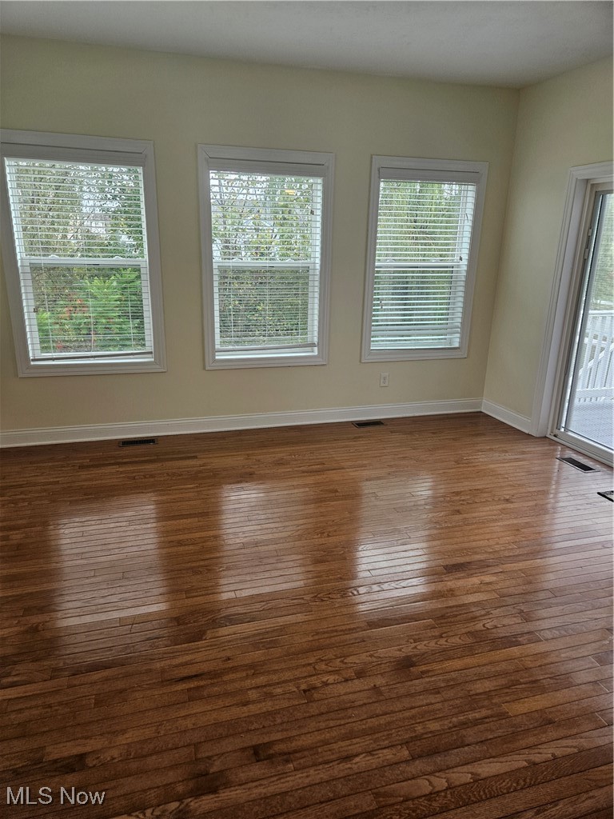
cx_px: 307
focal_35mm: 23
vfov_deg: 73.9
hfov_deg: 58.9
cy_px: 410
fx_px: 544
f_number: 1.8
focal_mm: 5.4
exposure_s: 1/120
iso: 125
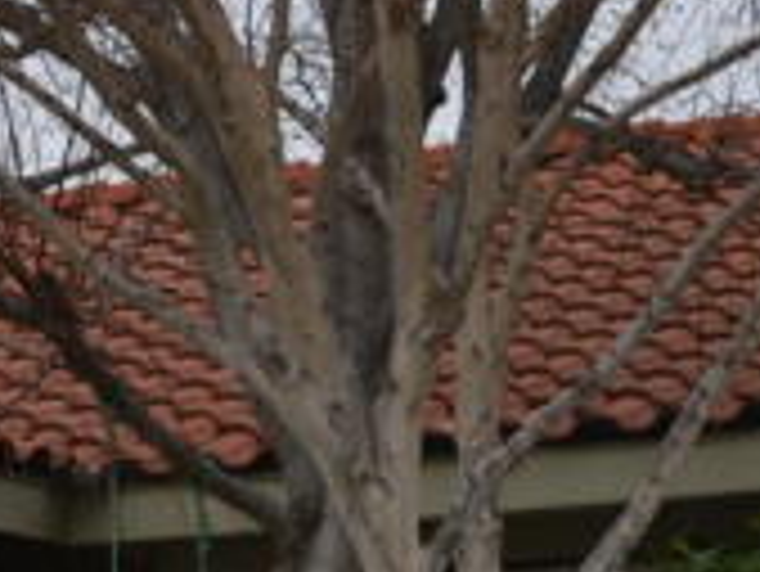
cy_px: 766
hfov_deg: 7.6
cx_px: -463
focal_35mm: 256
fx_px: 5625
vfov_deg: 5.8
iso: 100
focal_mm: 26
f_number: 6.3
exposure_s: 1/200
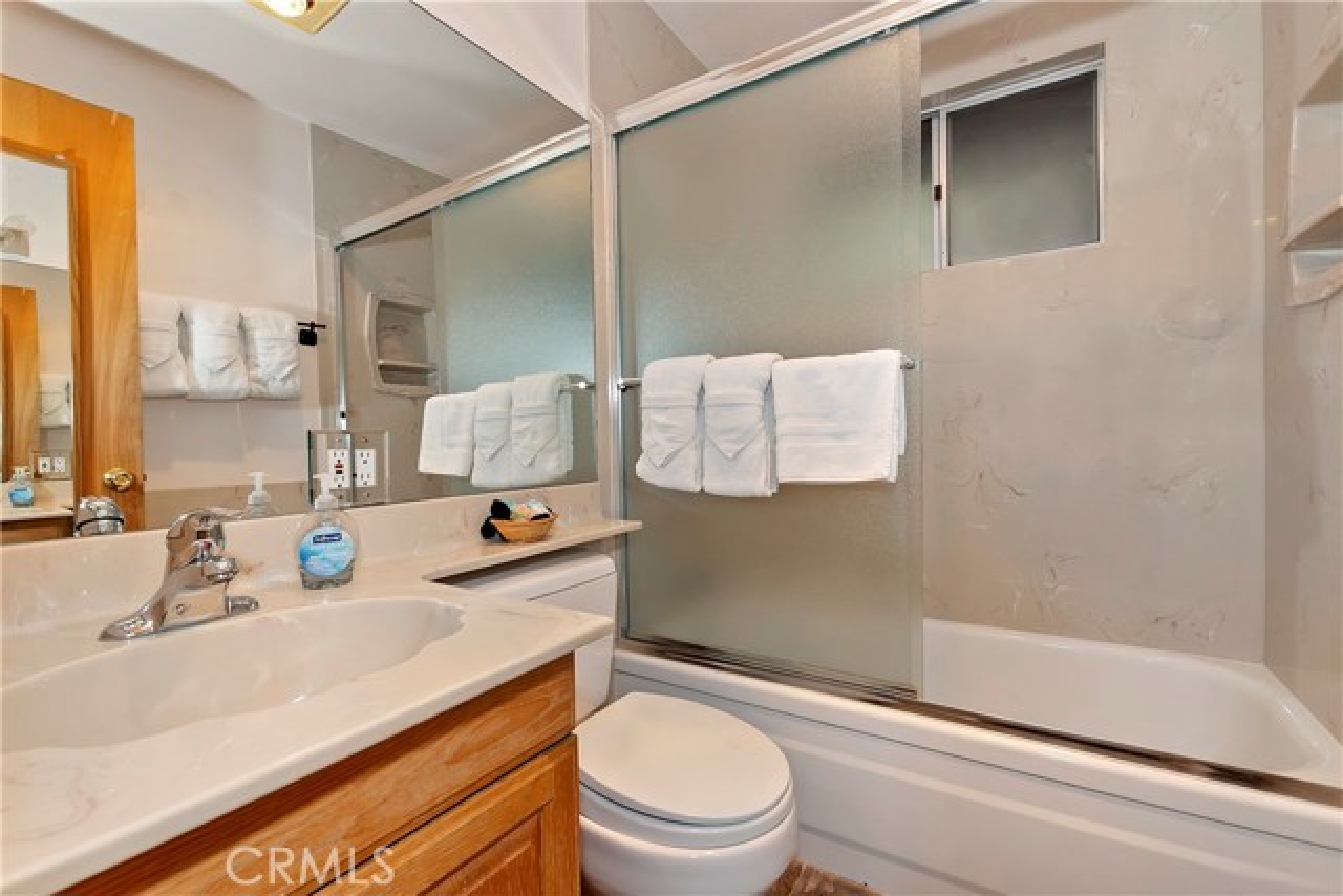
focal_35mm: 15
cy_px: 448
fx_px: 560
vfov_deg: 77.4
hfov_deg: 100.4
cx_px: 672
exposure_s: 1/30
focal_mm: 10
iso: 400
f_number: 8
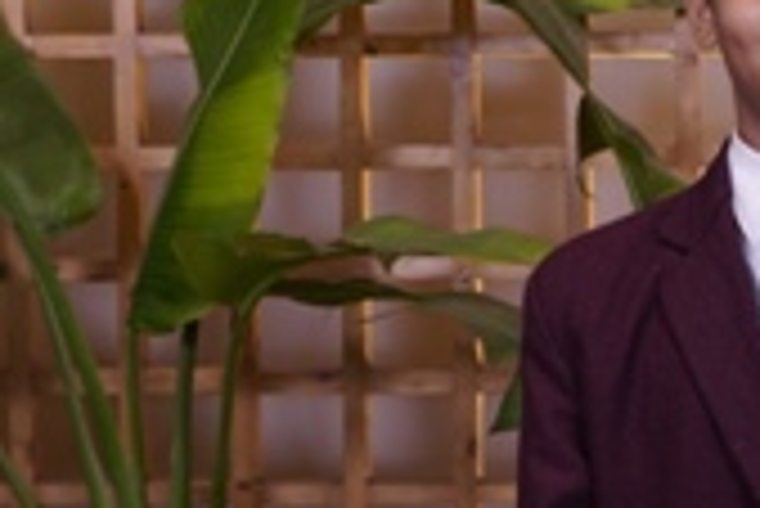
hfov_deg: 14.1
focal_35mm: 143
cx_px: 809
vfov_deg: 9.6
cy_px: 326
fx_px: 3021
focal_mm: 36
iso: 500
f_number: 5
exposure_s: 1/125
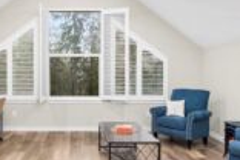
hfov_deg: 51.8
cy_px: 76
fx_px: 240
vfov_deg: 36.9
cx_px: 74
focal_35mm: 36
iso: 200
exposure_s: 1/60
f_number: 6.3
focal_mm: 14
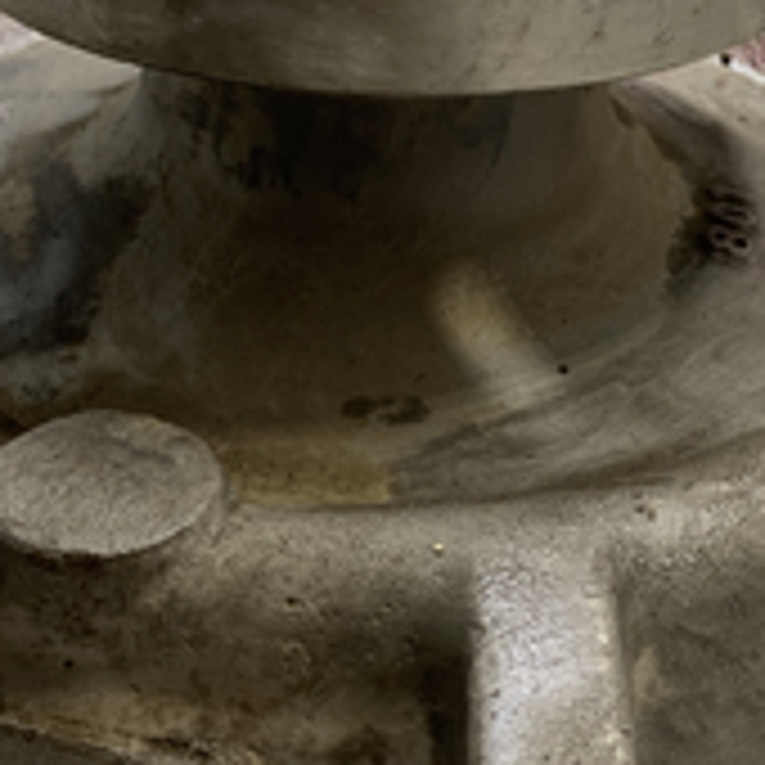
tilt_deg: -28.5
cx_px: 428
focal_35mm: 54
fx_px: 1350
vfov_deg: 31.5
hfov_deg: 31.6
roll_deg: -3.1
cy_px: 274
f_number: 1.8
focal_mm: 4.25
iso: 80
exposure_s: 1/121
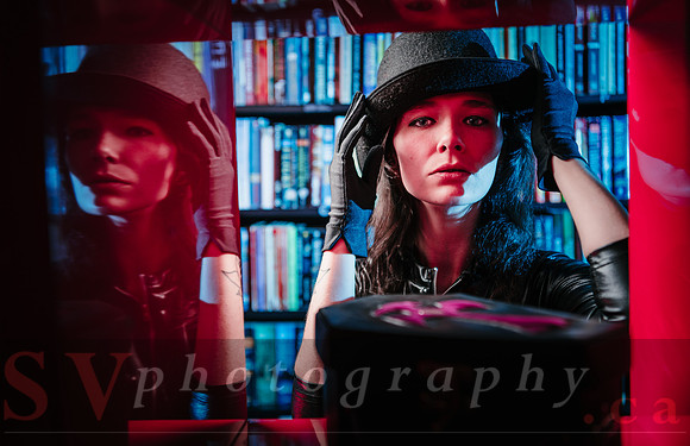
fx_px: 843
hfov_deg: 44.5
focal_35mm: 44
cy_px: 223
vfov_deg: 29.6
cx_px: 345
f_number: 3.2
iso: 64
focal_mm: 44
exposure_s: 1/250
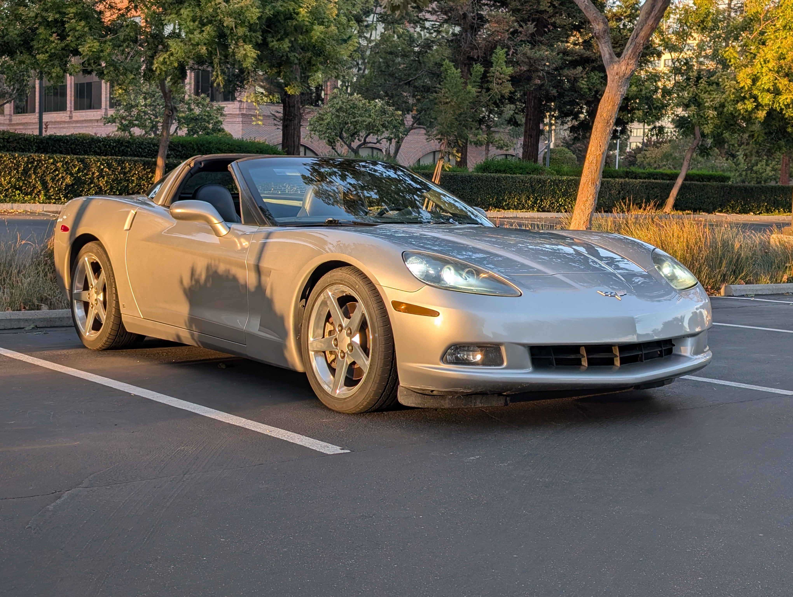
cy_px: 298
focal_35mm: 49
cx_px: 396
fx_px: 1124
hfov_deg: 38.9
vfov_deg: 29.7
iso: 21
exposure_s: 1/188
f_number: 1.68
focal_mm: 6.9
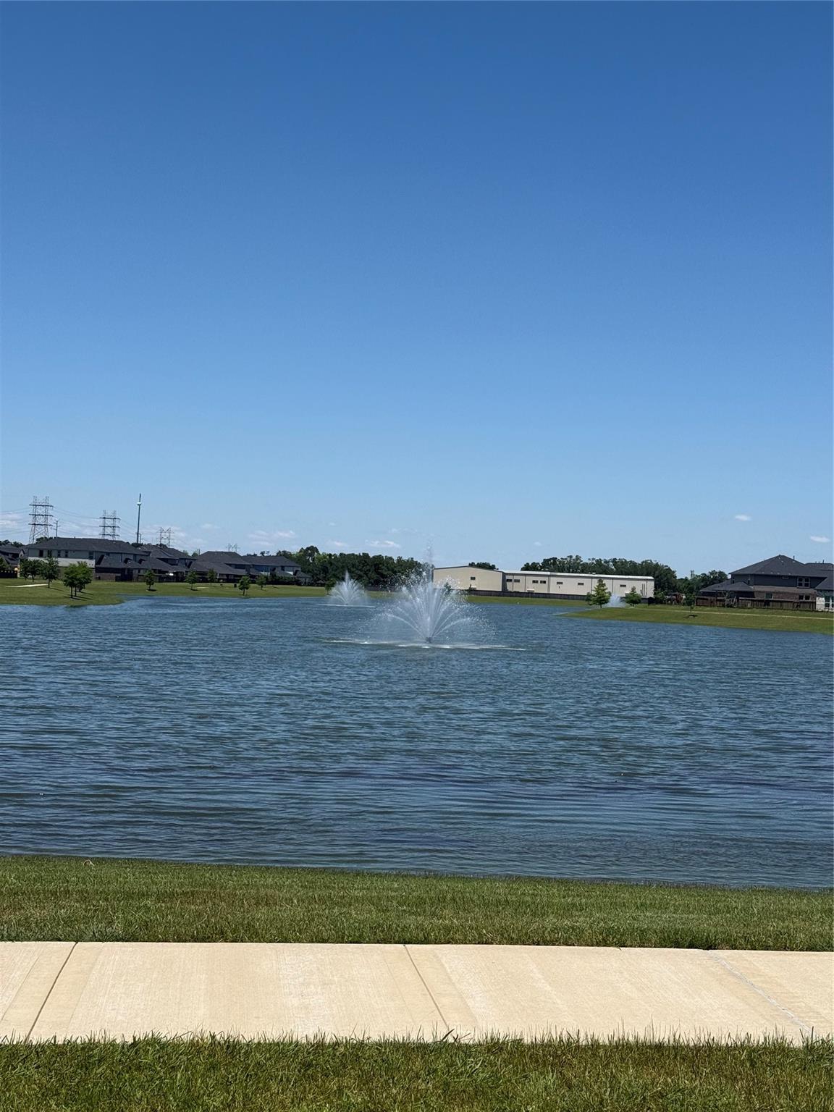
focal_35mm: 48
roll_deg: -2.9
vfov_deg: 39.7
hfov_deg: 30.3
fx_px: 1542
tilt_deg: +1.1
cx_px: 417
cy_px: 556
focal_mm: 6.76
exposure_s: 1/8772
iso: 64
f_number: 1.78
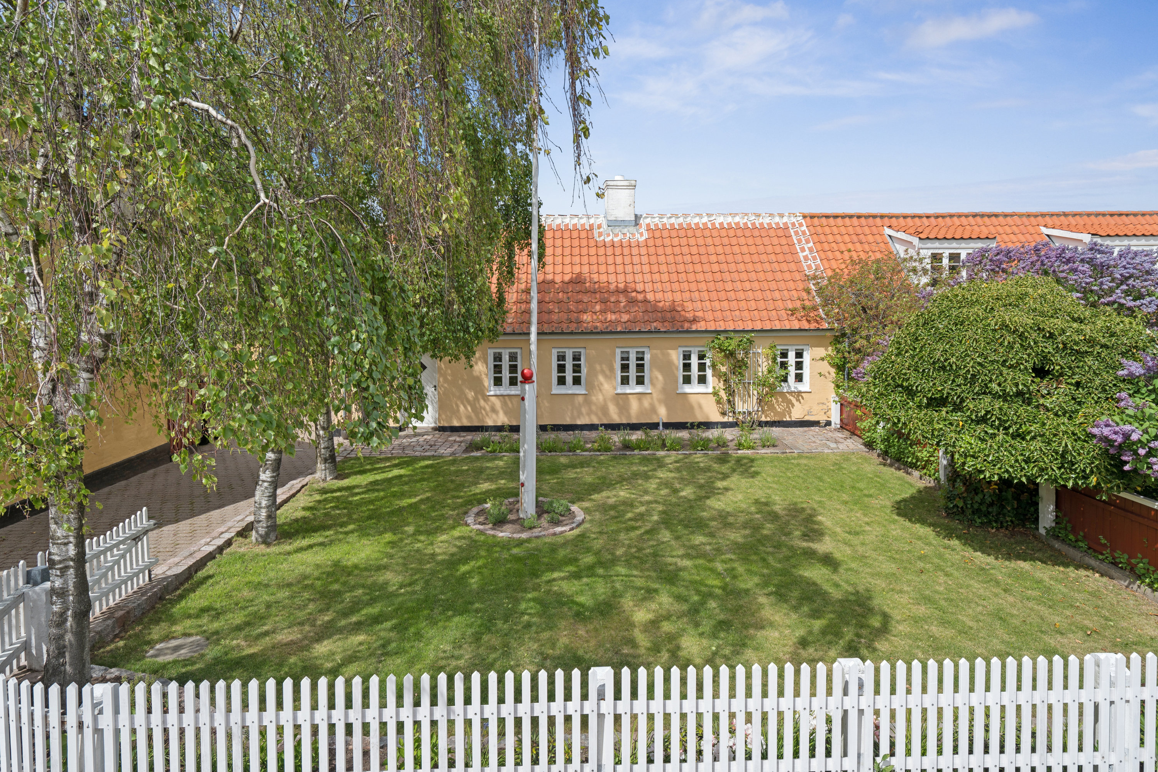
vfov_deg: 61.9
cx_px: 579
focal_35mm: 20
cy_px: 386
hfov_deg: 84.0
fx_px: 643
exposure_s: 1/200
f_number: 8
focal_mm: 20
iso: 100
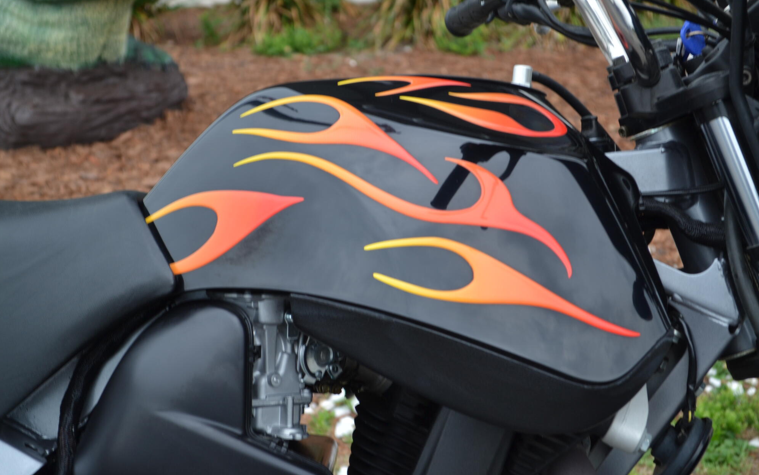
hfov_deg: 25.8
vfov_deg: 16.3
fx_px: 1655
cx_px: 379
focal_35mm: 80
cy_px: 246
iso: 140
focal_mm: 52
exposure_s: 1/125
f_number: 5.6
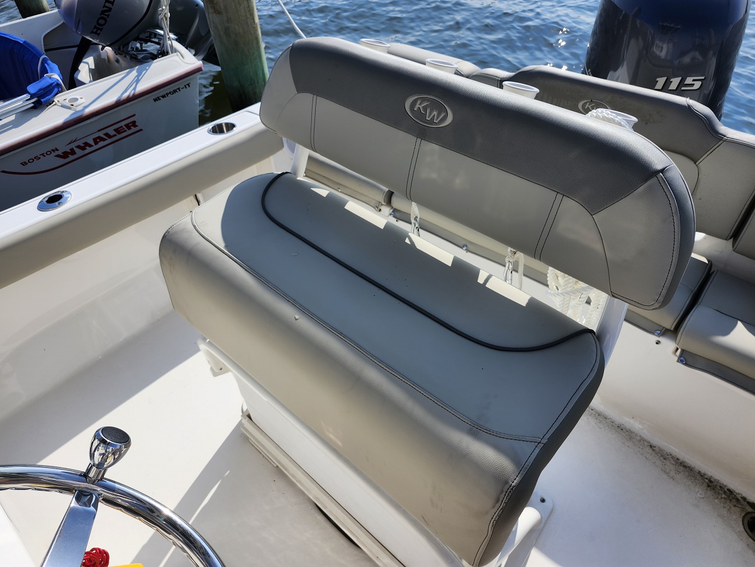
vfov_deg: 58.9
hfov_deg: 73.9
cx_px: 378
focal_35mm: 23
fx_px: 502
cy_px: 284
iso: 25
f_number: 1.8
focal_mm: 5.54
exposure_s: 1/2259
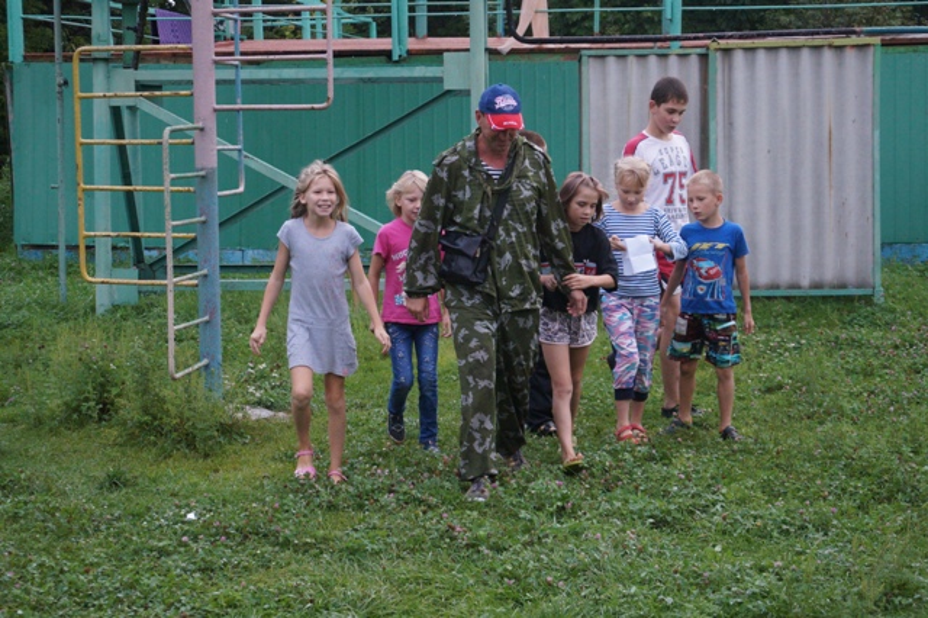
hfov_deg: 27.0
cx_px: 464
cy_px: 309
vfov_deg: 18.2
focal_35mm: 75
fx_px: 1932
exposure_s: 1/500
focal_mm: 50
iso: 2000
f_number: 5.6
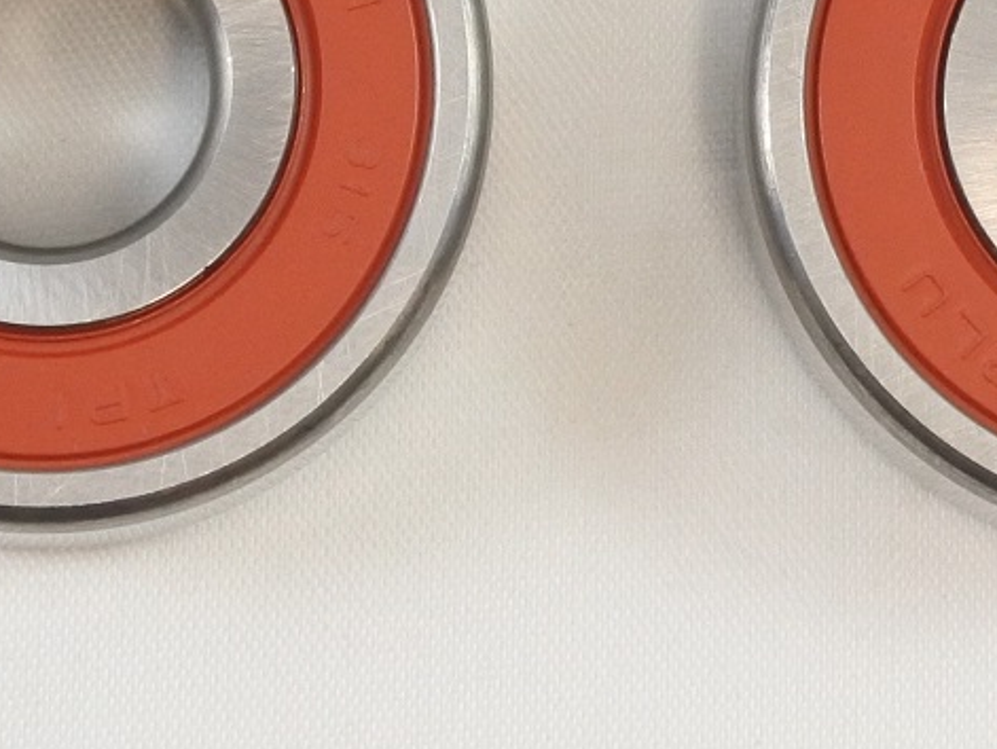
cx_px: 661
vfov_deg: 7.8
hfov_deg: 10.5
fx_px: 5419
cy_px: -203
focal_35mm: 188
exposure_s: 1/125
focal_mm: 20.1
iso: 560
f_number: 4.8
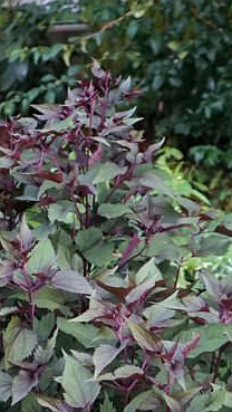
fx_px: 1343
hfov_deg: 9.8
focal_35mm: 123
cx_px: 46
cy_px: 393
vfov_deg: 17.1
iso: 1250
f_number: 4
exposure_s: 1/160
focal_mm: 34
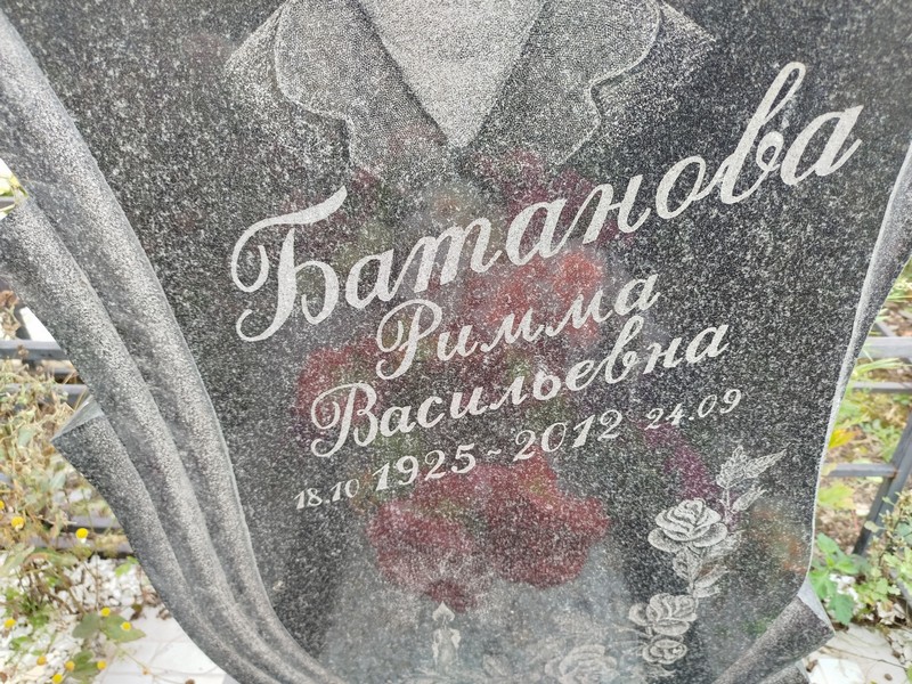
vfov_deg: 56.8
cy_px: 342
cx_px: 456
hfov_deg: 71.6
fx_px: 632
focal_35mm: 24
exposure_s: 1/100
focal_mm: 5.31
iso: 64
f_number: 1.7
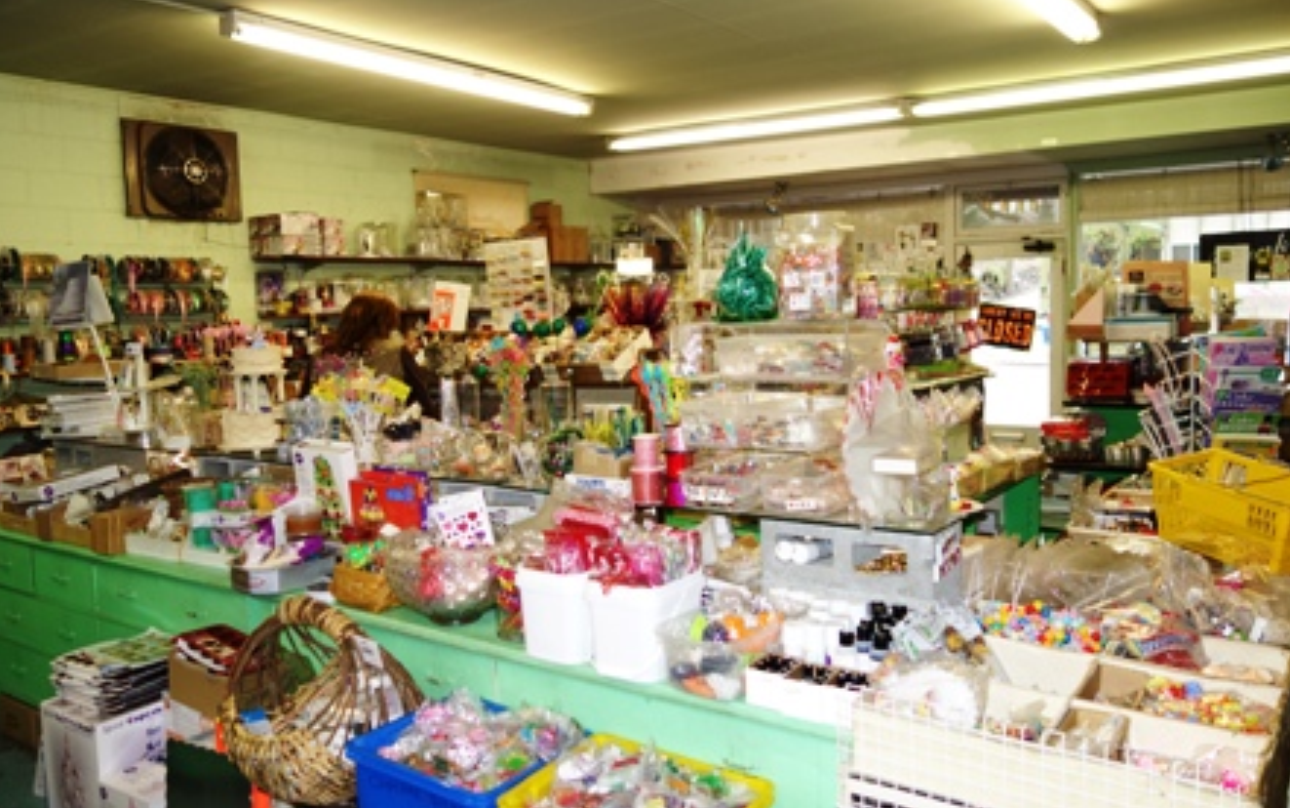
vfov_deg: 43.2
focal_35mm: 29
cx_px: 644
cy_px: 382
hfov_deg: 64.6
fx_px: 1020
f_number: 1.8
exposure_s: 1/60
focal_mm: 10.4
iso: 125
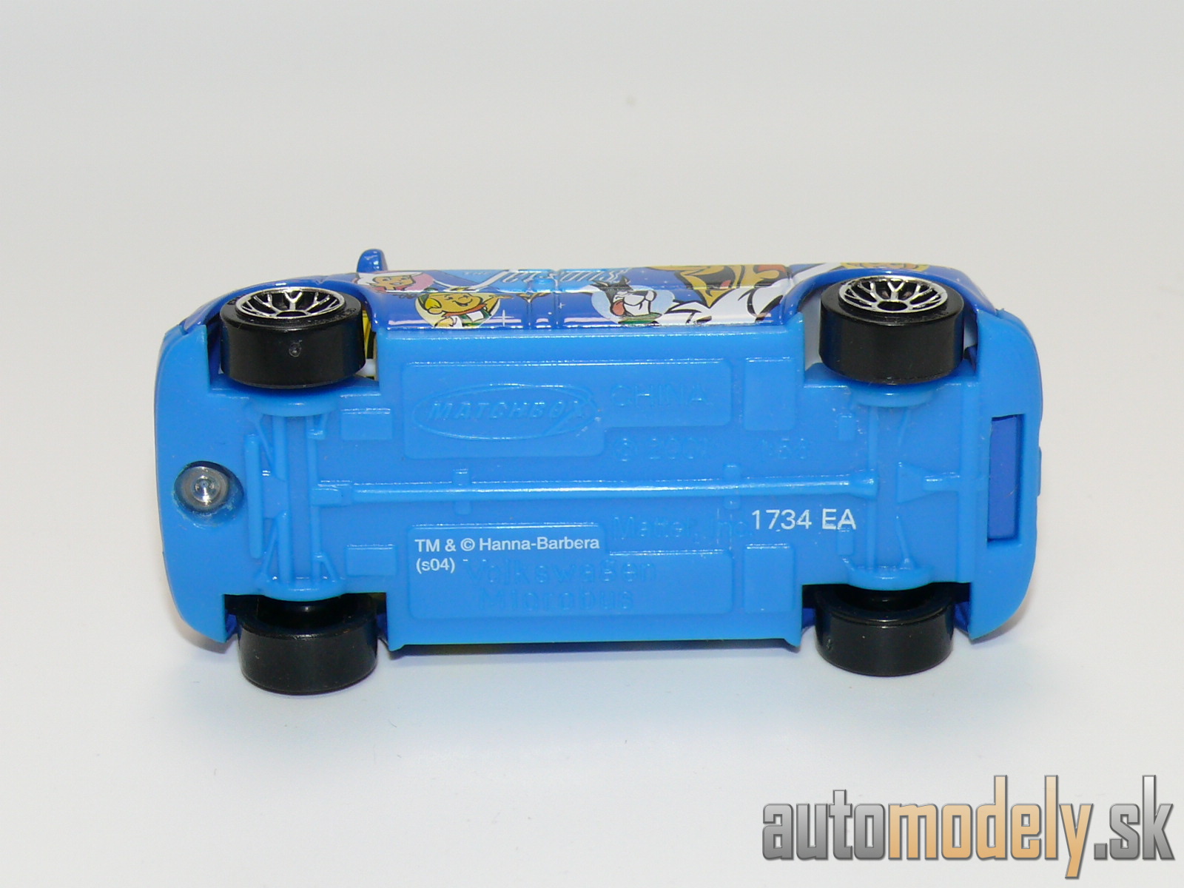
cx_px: 592
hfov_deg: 19.1
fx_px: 3523
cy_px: 444
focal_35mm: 103
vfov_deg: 14.4
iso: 100
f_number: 4
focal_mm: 13.6
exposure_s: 1/30
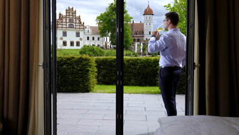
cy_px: 64
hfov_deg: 50.5
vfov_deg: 29.7
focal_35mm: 40
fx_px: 254
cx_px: 121
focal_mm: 45
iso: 200
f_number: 11
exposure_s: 1/125
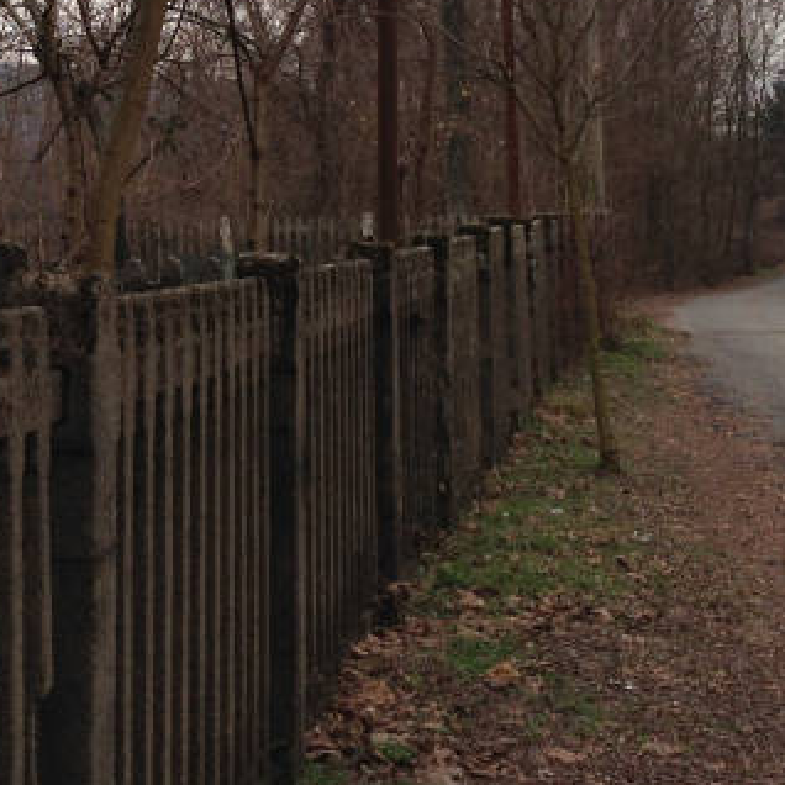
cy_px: 160
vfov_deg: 18.3
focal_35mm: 94
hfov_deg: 18.2
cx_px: 101
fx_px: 2412
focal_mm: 4.12
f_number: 2.4
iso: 50
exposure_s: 1/308
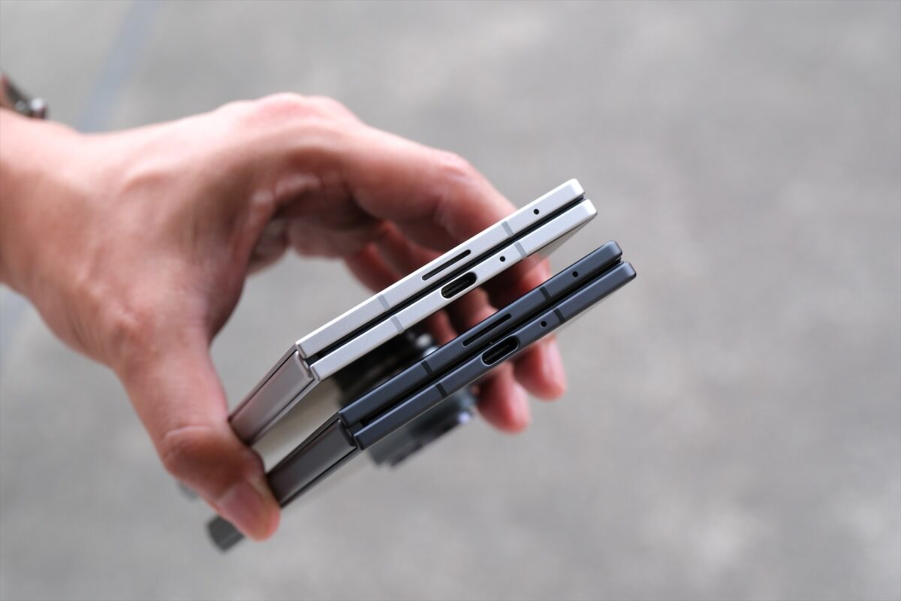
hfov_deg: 24.5
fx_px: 2077
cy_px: 300
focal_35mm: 83
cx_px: 450
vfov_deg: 16.5
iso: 800
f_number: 6.4
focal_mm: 55
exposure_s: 1/125
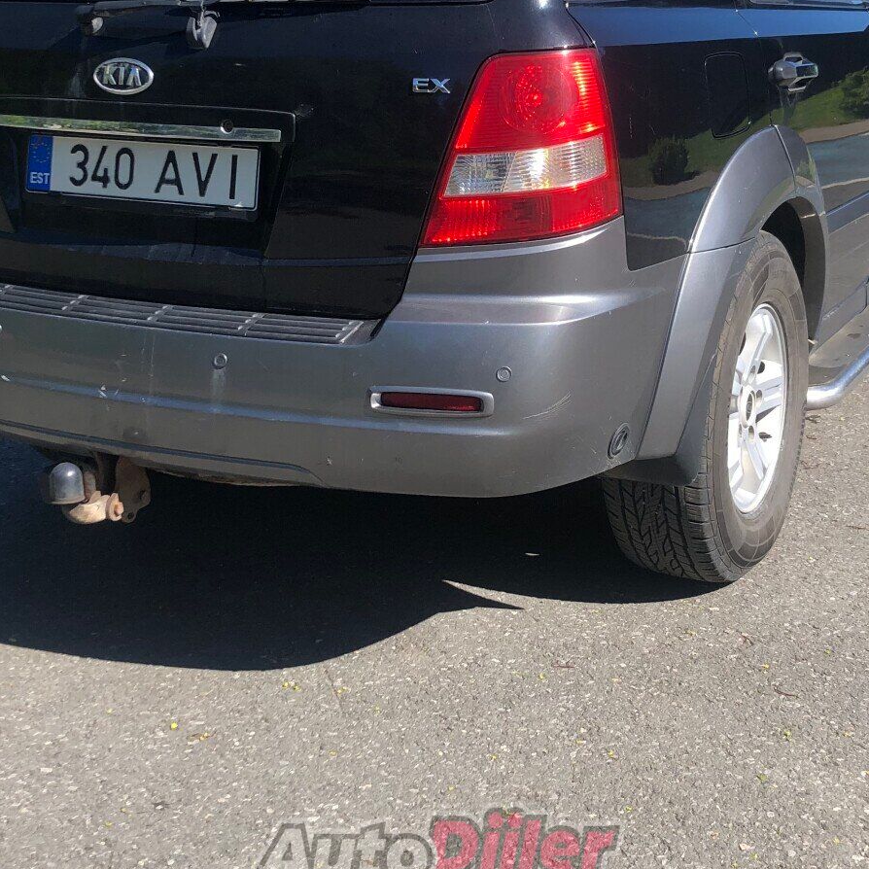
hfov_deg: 31.6
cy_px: 276
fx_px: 1534
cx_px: 434
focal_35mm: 54
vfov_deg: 31.3
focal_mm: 4
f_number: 1.8
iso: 20
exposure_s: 1/941
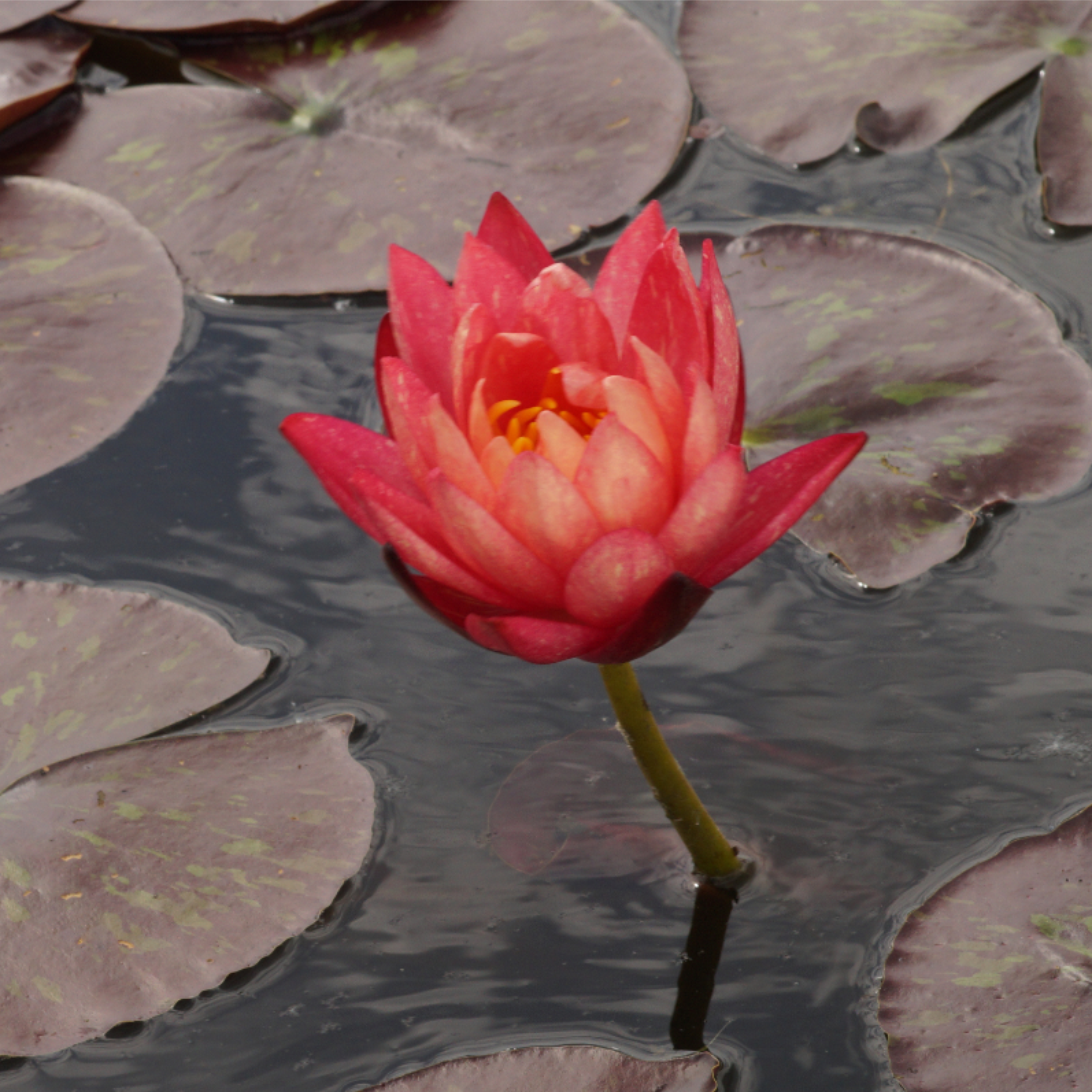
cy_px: 547
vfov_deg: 9.1
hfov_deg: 9.1
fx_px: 6853
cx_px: 282
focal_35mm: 192
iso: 320
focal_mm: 100
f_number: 14
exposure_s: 1/160
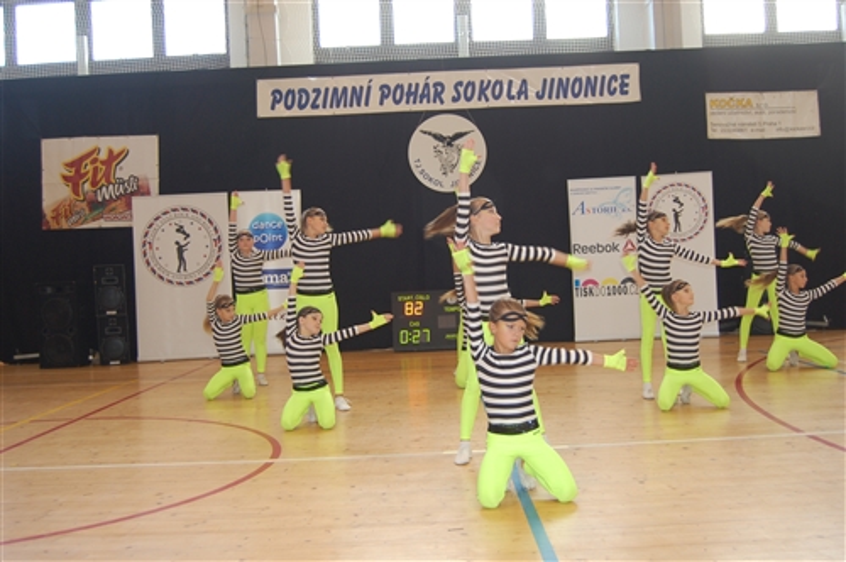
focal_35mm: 39
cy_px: 281
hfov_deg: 49.6
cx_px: 423
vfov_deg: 34.1
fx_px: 915
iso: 400
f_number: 4
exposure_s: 1/60
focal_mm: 26
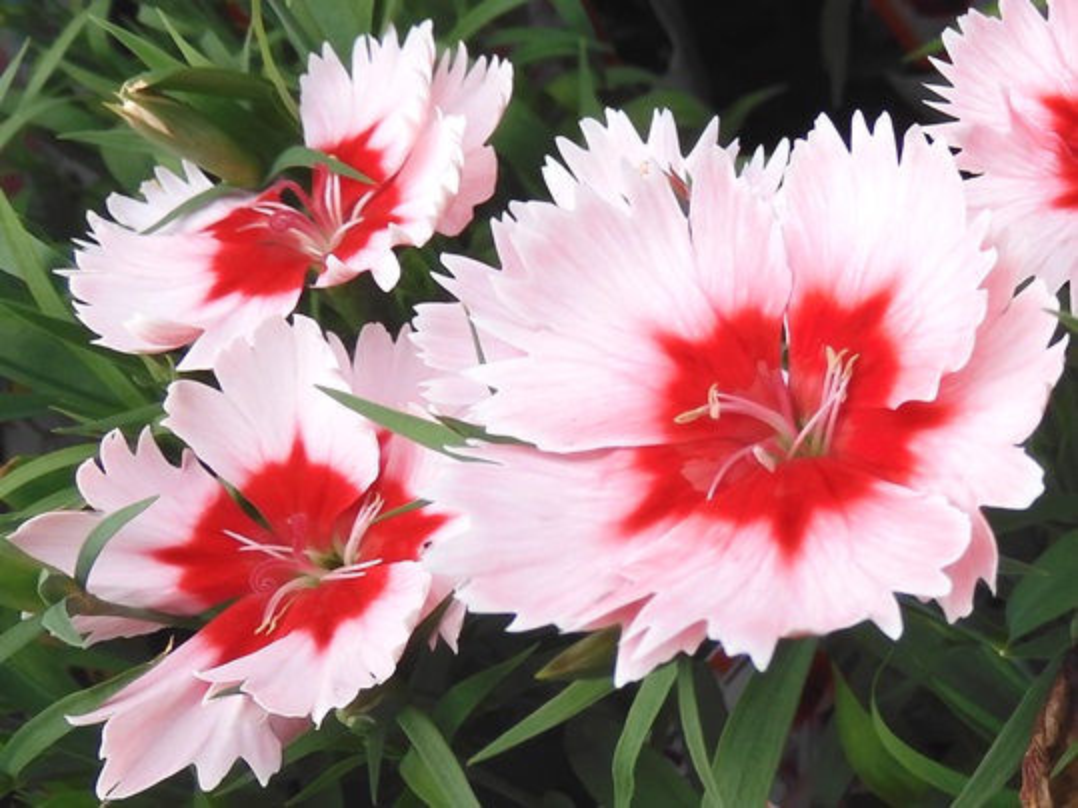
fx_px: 747
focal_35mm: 24
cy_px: 404
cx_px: 539
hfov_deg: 71.6
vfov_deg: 56.8
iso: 100
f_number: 3.4
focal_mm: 4.3
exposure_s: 1/500
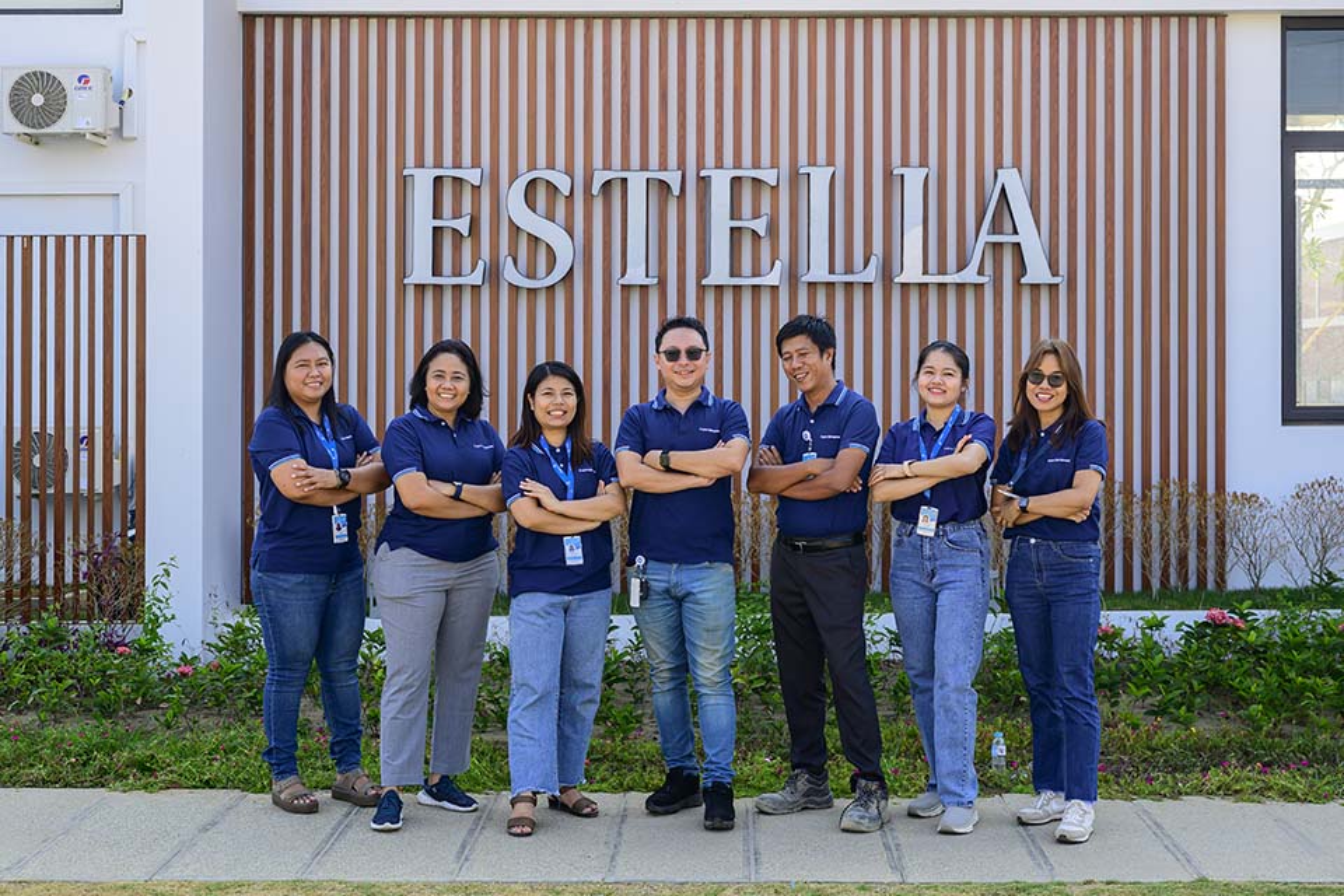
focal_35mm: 51
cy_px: 448
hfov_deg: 38.9
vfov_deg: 26.5
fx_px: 1904
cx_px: 672
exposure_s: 1/250
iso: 320
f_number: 6.3
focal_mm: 51
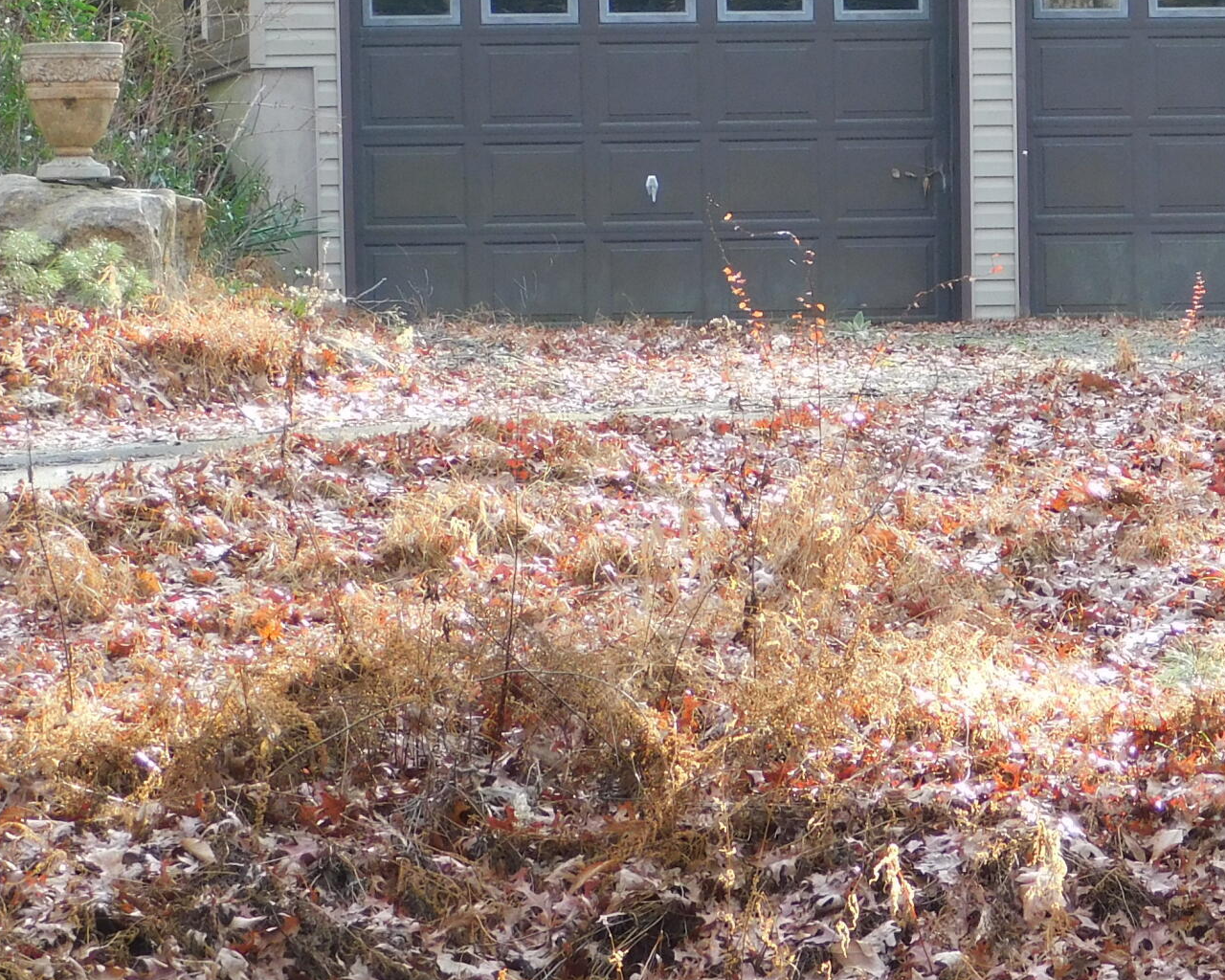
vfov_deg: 5.9
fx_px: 9535
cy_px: 106
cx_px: 1058
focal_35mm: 263
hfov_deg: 7.3
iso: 125
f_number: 4.8
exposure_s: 1/40
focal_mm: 20.3
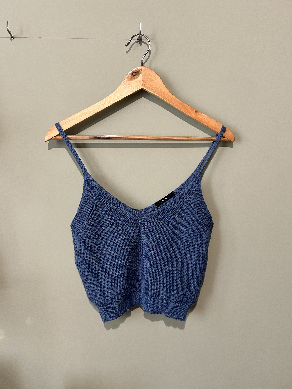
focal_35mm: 26
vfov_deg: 67.3
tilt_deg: -6.0
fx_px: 292
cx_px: 146
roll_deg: +0.0
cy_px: 194
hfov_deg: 53.1
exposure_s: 1/59
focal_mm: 5.7
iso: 500
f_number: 1.5
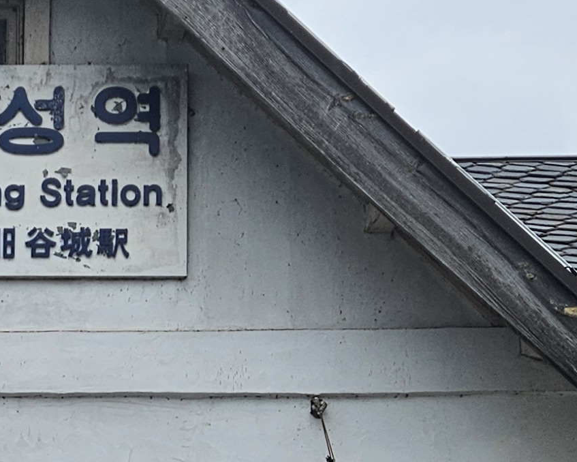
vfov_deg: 13.7
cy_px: 672
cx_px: -209
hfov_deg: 16.9
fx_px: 1811
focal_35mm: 106
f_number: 1.8
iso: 25
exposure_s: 1/1070
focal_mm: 5.4
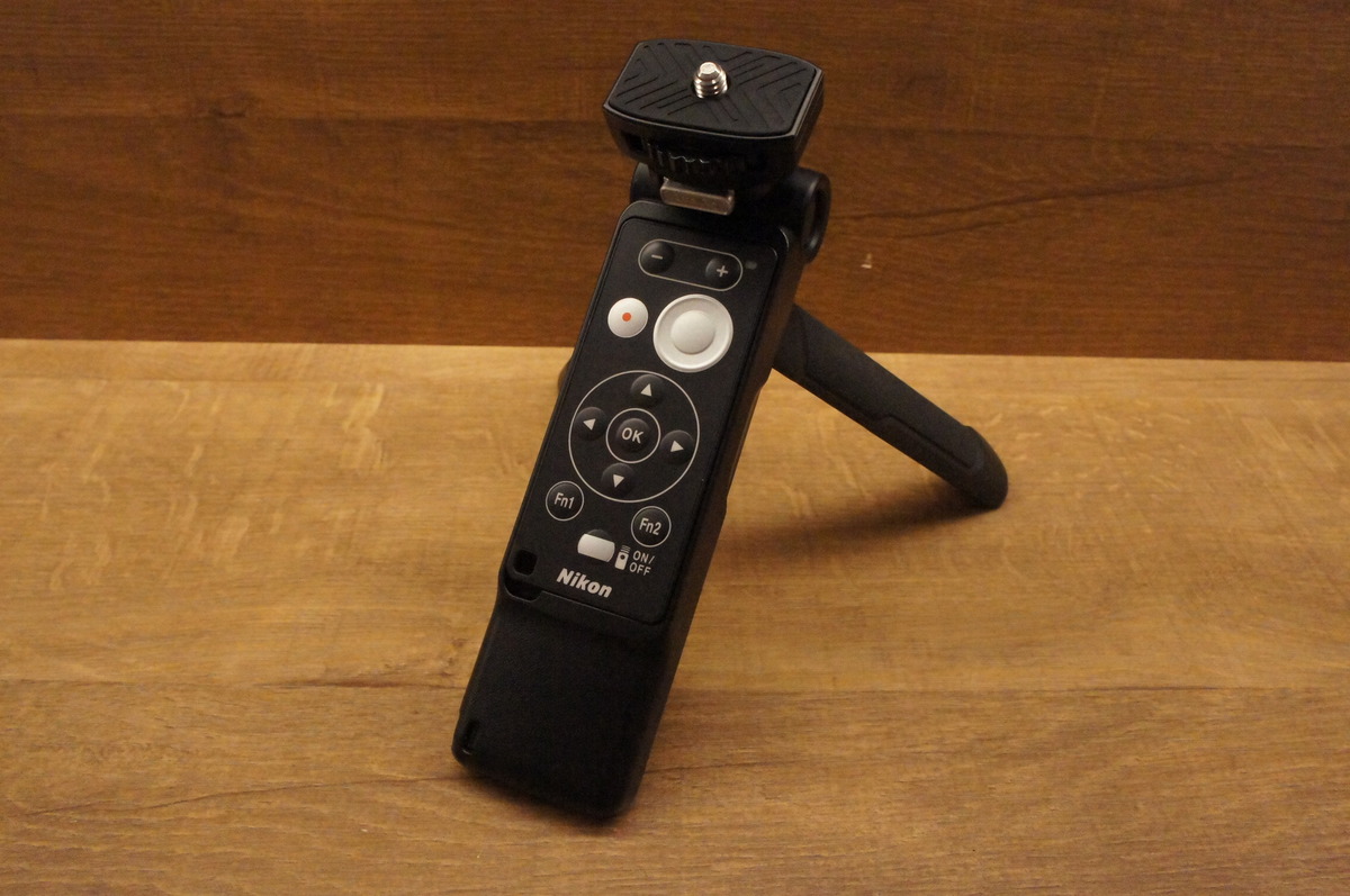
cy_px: 448
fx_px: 1124
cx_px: 675
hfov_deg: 62.0
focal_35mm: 30
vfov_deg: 43.5
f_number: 10
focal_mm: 20
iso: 6400
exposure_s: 1/500
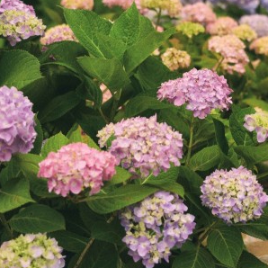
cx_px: 212
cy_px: 90
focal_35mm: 80
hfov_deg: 21.4
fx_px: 701
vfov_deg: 21.6
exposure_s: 1/400
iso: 100
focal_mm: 35
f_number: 3.5
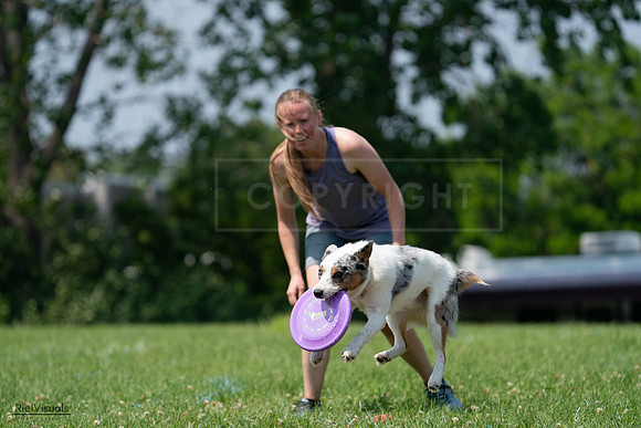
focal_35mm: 306
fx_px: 5450
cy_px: 214
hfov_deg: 6.7
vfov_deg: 4.5
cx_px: 320
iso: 800
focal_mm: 306
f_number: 6.3
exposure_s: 1/4000
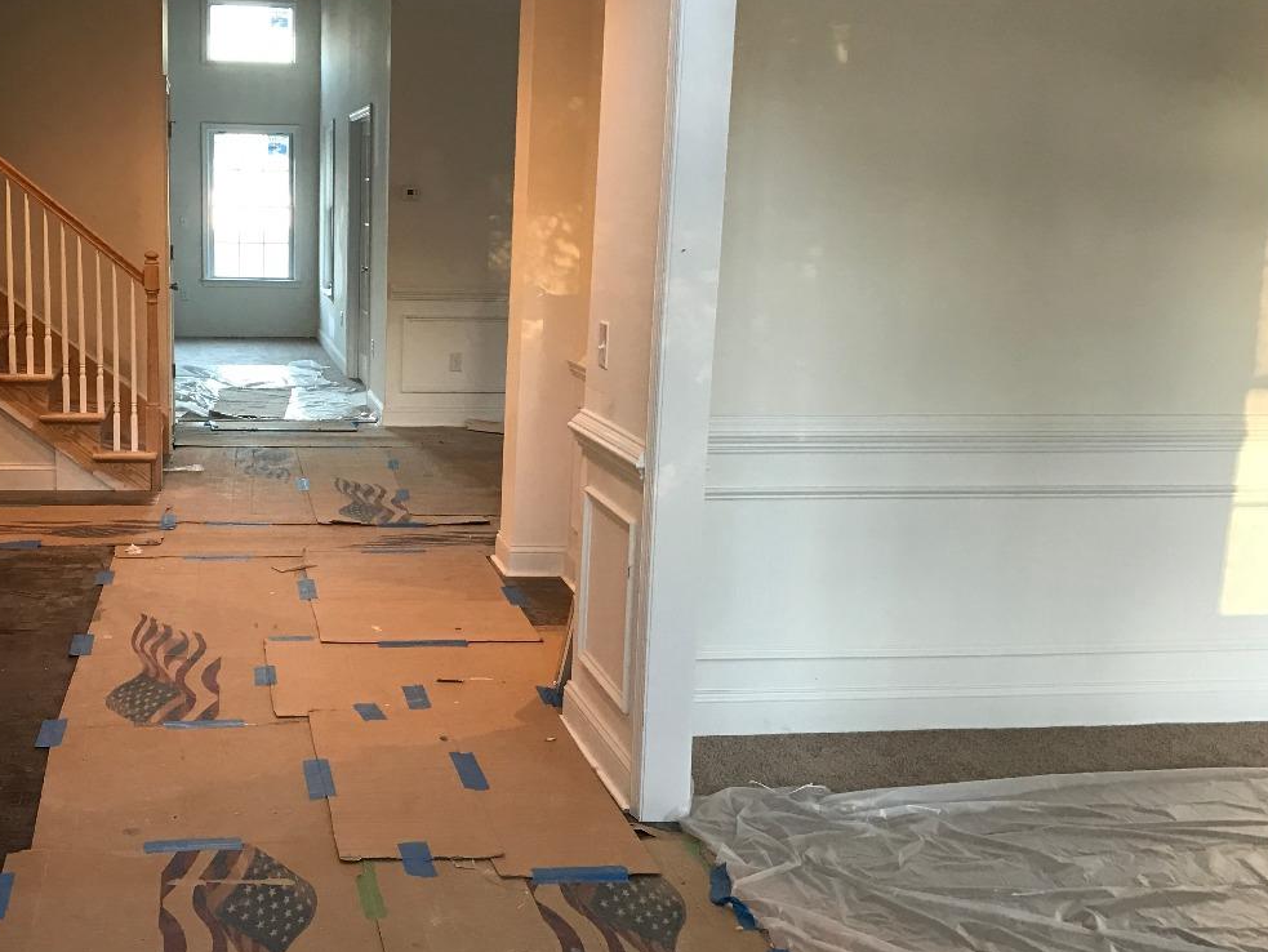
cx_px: 392
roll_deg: -0.3
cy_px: 499
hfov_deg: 44.9
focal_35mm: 41
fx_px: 1502
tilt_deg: -11.0
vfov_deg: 35.2
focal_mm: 3.99
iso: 40
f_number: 1.8
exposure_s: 1/17
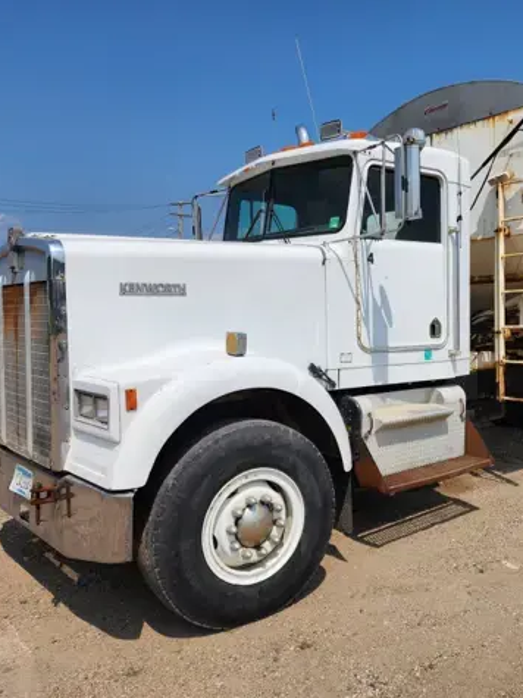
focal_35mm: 31
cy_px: 351
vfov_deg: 58.4
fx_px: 625
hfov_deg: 44.5
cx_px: 366
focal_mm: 6.4
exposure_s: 1/2308
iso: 12
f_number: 1.8
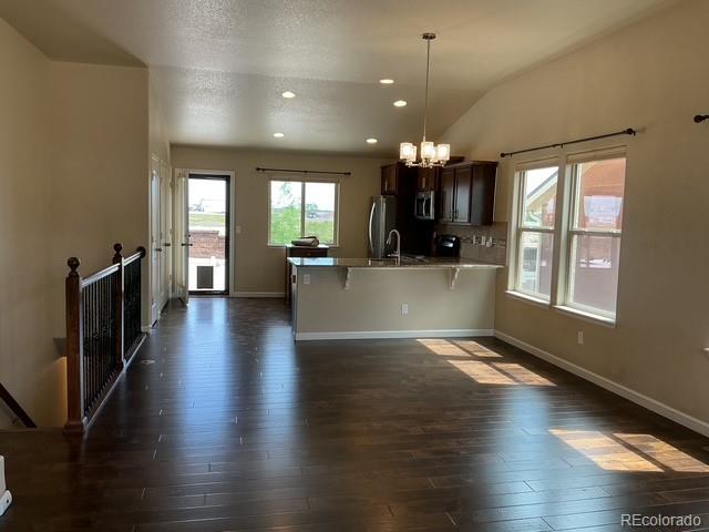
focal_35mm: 29
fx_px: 594
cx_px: 354
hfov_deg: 61.7
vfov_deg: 48.2
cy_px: 266
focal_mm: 3
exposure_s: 1/120
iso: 32
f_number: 1.8
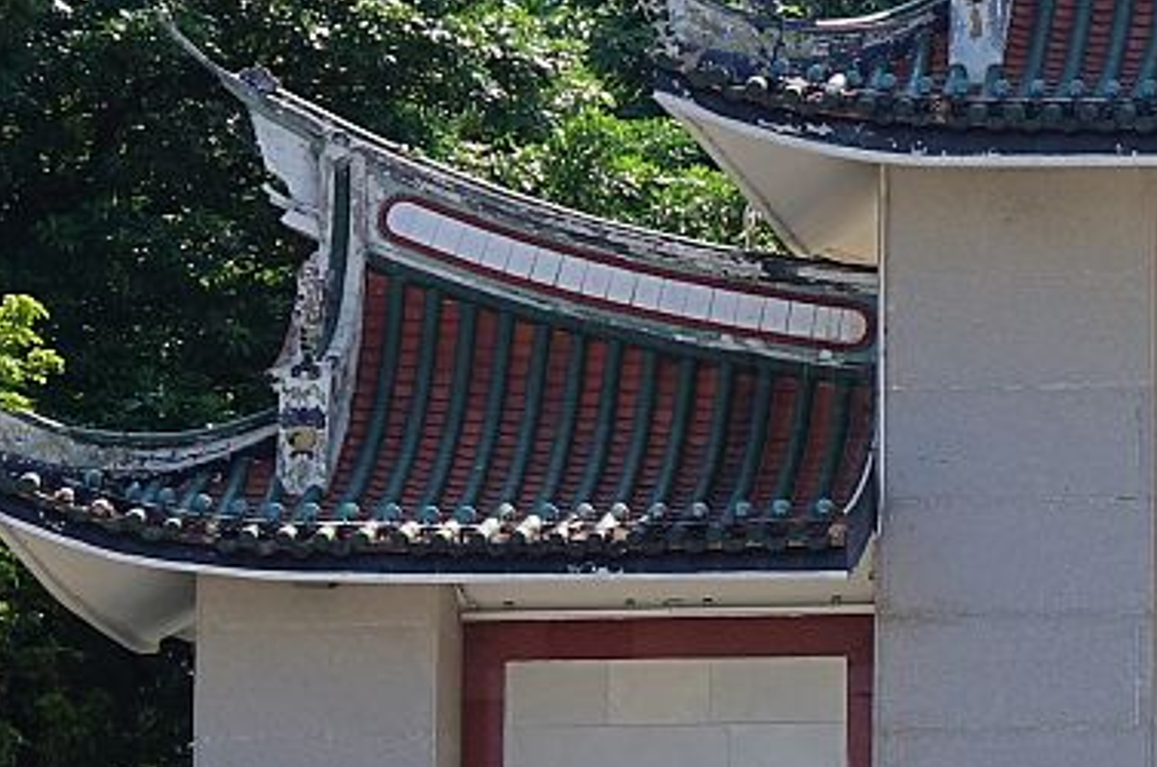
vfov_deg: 7.3
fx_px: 6032
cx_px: 1777
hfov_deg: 10.5
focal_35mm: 188
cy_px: 684
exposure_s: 1/640
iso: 100
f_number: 4
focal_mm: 21.48
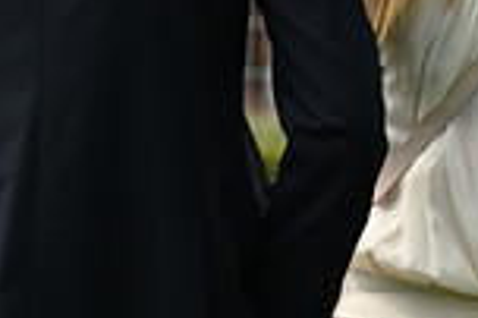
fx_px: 10120
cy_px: -206
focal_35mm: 763
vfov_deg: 1.8
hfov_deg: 2.7
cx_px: 855
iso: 400
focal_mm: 200
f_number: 6.3
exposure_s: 1/1250
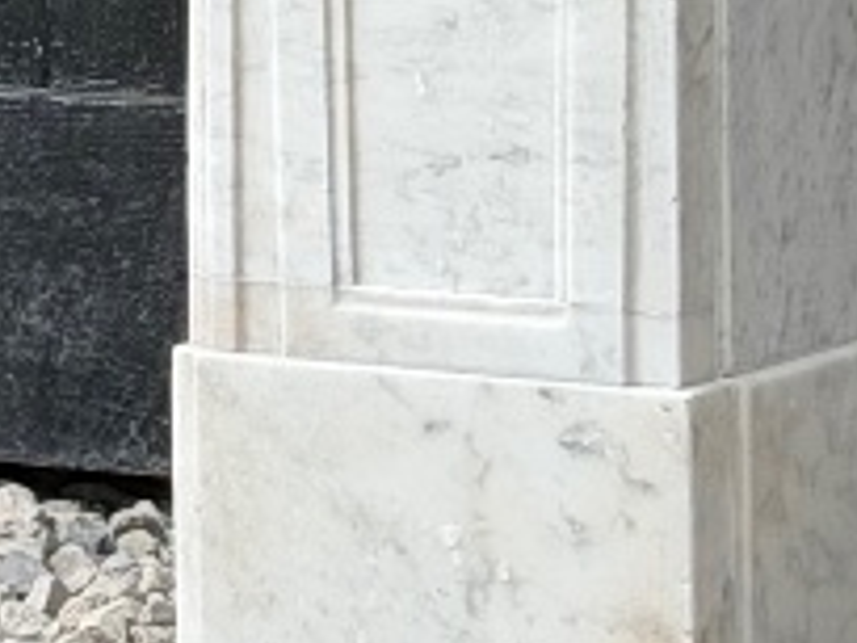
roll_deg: +2.2
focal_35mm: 282
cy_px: -815
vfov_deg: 5.1
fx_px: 6982
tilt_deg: -0.6
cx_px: -798
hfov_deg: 6.8
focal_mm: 6.76
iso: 64
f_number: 1.78
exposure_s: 1/506
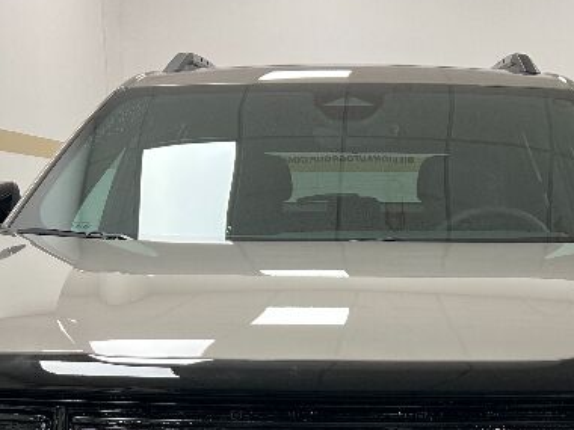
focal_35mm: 70
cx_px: 337
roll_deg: -0.1
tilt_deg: -12.1
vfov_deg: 20.1
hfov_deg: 27.7
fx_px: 1161
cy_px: 462
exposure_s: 1/120
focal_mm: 5.7
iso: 125
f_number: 1.5
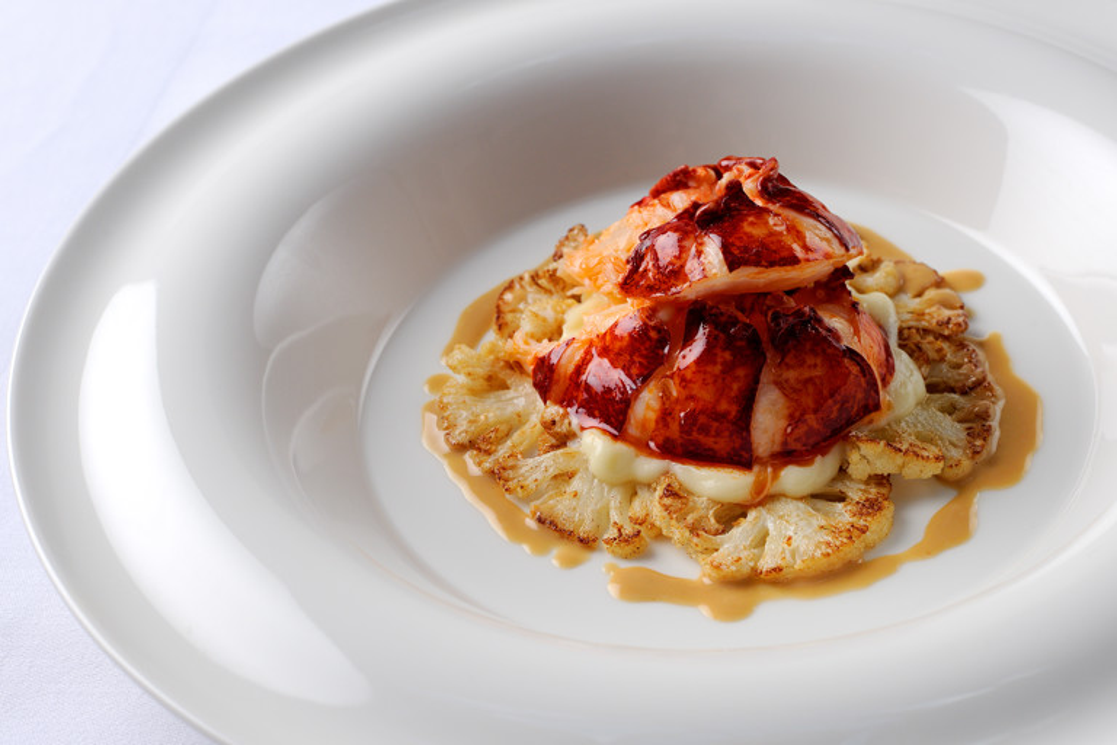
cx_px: 558
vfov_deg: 27.0
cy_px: 372
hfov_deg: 39.6
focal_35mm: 50
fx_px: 1551
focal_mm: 50
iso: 400
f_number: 10
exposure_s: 1/200
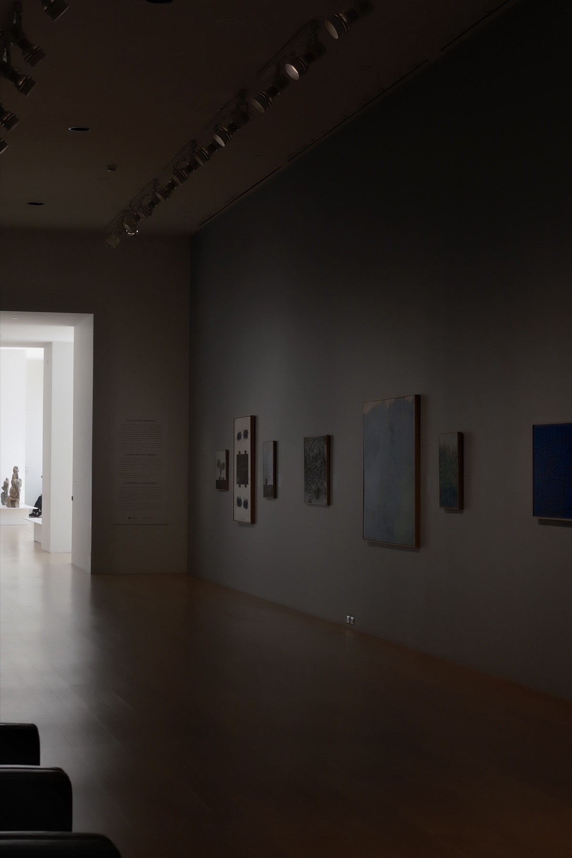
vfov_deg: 54.4
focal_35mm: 35
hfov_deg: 37.9
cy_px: 429
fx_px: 834
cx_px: 286
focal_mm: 23
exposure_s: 1/30
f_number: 4
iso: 125
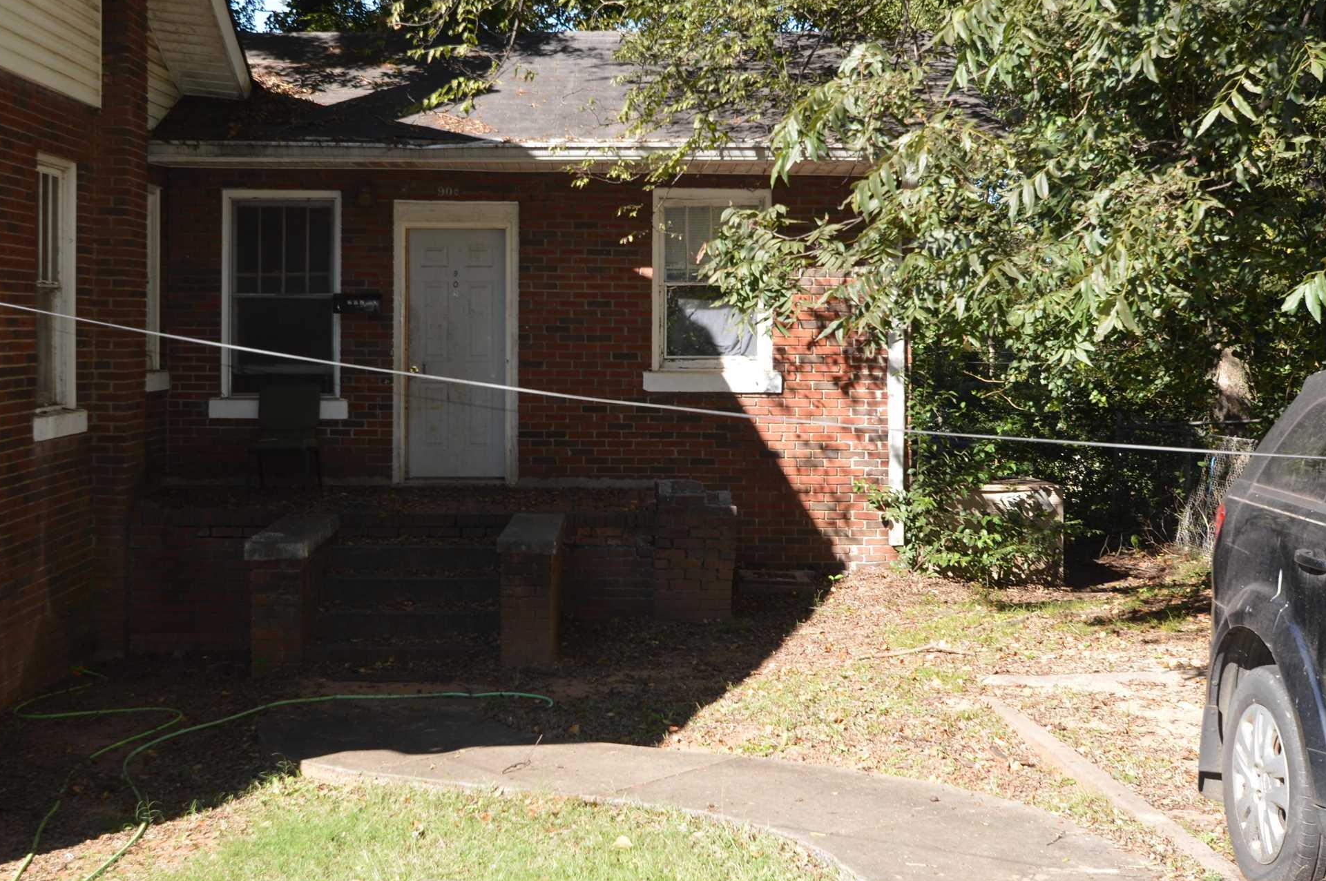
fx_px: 1766
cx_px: 609
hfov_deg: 41.1
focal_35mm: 48
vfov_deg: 28.0
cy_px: 355
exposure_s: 1/200
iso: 100
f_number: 4.5
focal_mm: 20
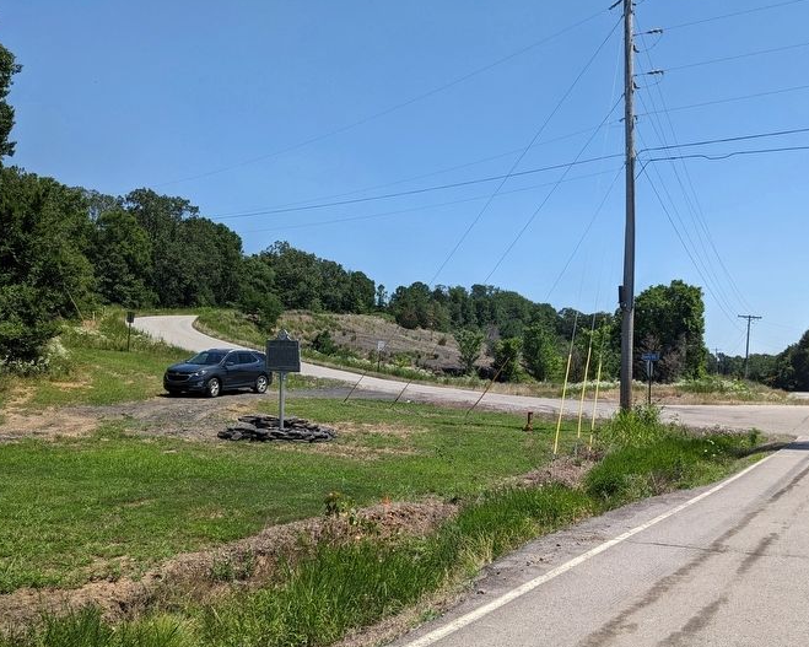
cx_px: 454
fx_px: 766
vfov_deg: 45.7
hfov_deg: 55.5
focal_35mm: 32
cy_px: 355
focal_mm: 4.38
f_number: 1.73
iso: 52
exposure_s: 1/2611
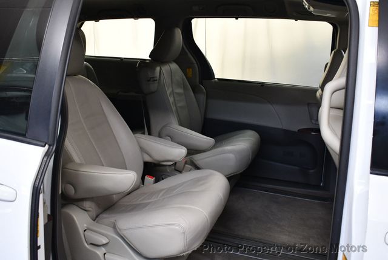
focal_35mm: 36
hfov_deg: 53.1
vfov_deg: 36.9
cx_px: 194
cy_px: 130
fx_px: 388
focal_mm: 18
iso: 1250
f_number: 3.5
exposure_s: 1/125
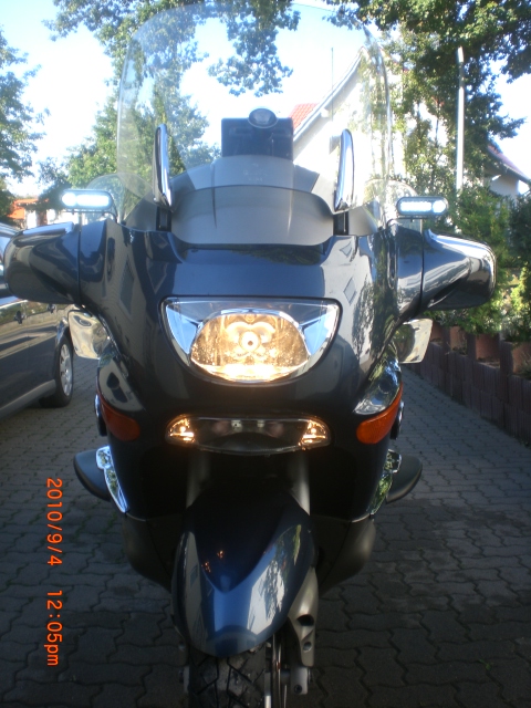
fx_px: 777
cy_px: 354
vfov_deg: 49.0
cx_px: 266
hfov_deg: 37.7
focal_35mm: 38
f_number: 3.1
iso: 50
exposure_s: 1/160
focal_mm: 6.3
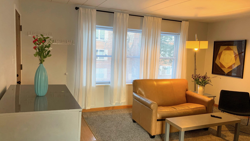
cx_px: 127
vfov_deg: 40.2
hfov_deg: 66.1
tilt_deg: -6.3
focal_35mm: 29
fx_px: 192
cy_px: 74
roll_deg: -3.0
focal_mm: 4.25
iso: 320
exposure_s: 1/60
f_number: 1.8
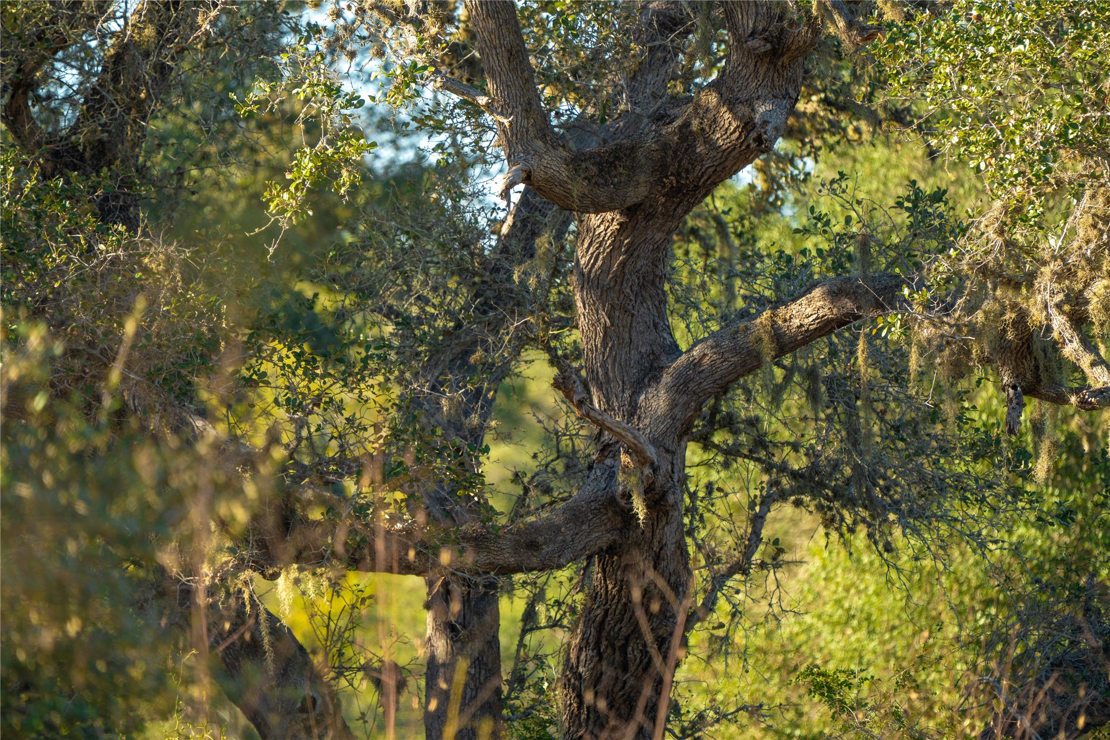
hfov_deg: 3.4
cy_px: 370
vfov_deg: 2.3
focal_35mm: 600
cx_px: 555
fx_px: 18499
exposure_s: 1/640
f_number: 6.3
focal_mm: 600
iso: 100
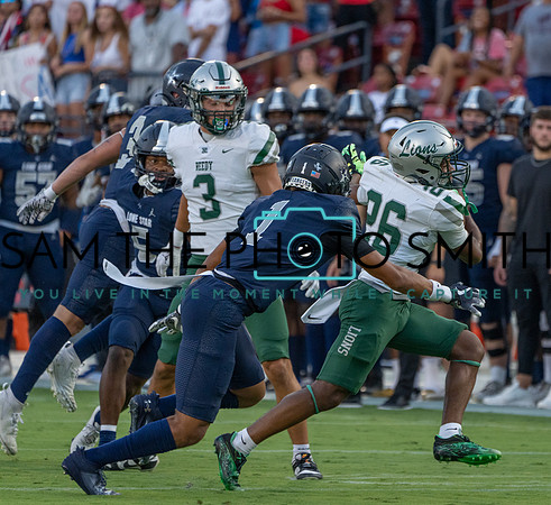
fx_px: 9661
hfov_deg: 3.3
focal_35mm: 559
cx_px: 388
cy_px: 262
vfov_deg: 3.0
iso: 2000
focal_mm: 400
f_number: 5.6
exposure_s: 1/1250
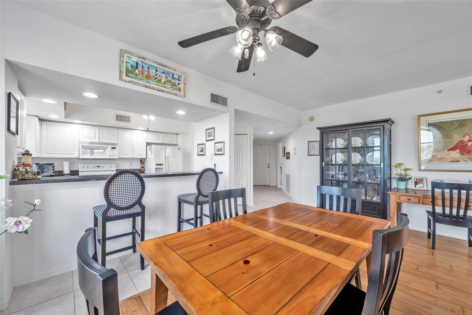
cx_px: 236
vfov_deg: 81.2
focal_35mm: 14
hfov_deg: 104.3
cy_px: 158
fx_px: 184
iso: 80
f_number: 9
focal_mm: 14
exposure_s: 1/1.25
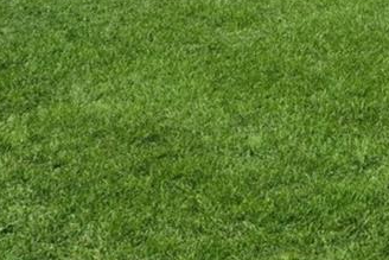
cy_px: -161
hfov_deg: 17.2
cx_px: 810
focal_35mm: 80
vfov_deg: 15.4
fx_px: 864
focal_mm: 16.4
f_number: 8
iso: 400
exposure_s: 1/1250
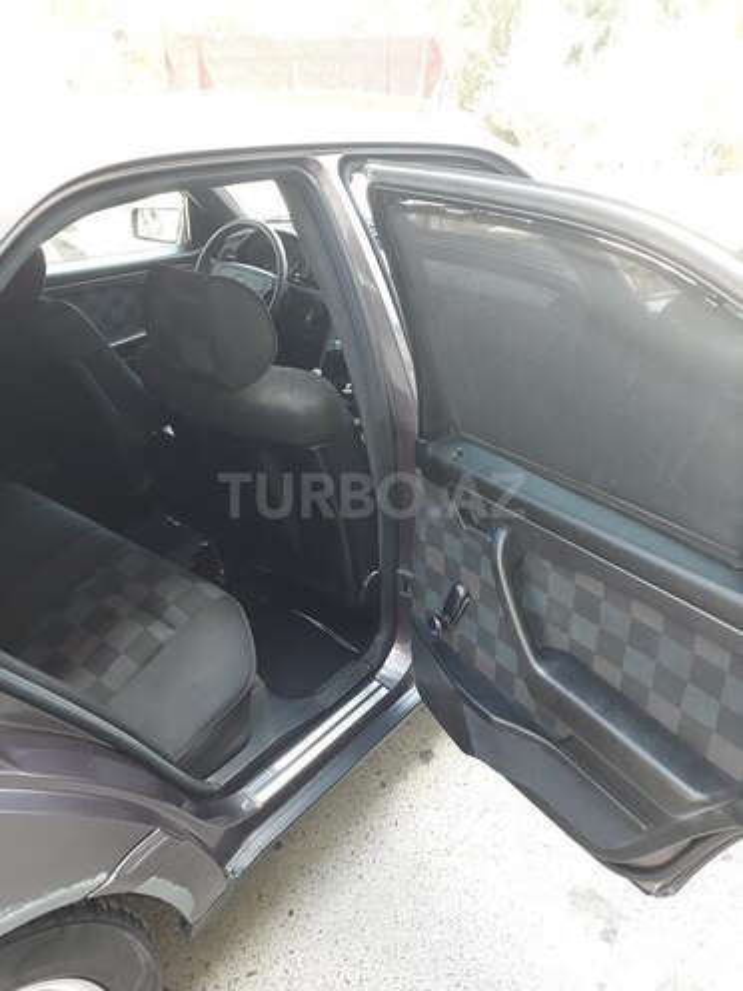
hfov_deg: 51.4
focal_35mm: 27
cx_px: 372
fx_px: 773
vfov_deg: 65.3
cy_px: 496
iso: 64
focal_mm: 3.6
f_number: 1.9
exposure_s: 1/33
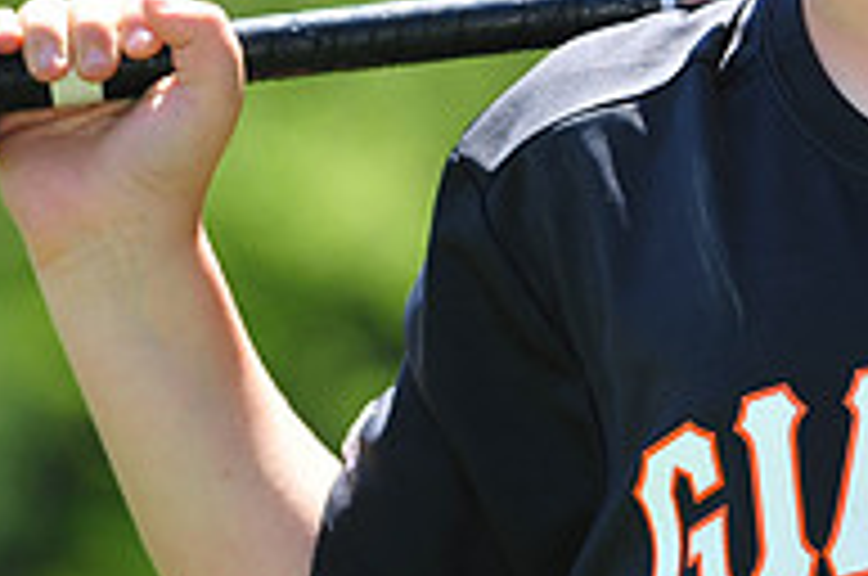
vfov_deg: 2.3
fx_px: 14491
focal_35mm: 602
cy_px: -220
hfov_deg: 3.4
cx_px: 989
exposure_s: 1/500
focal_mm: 200
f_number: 4.5
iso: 200
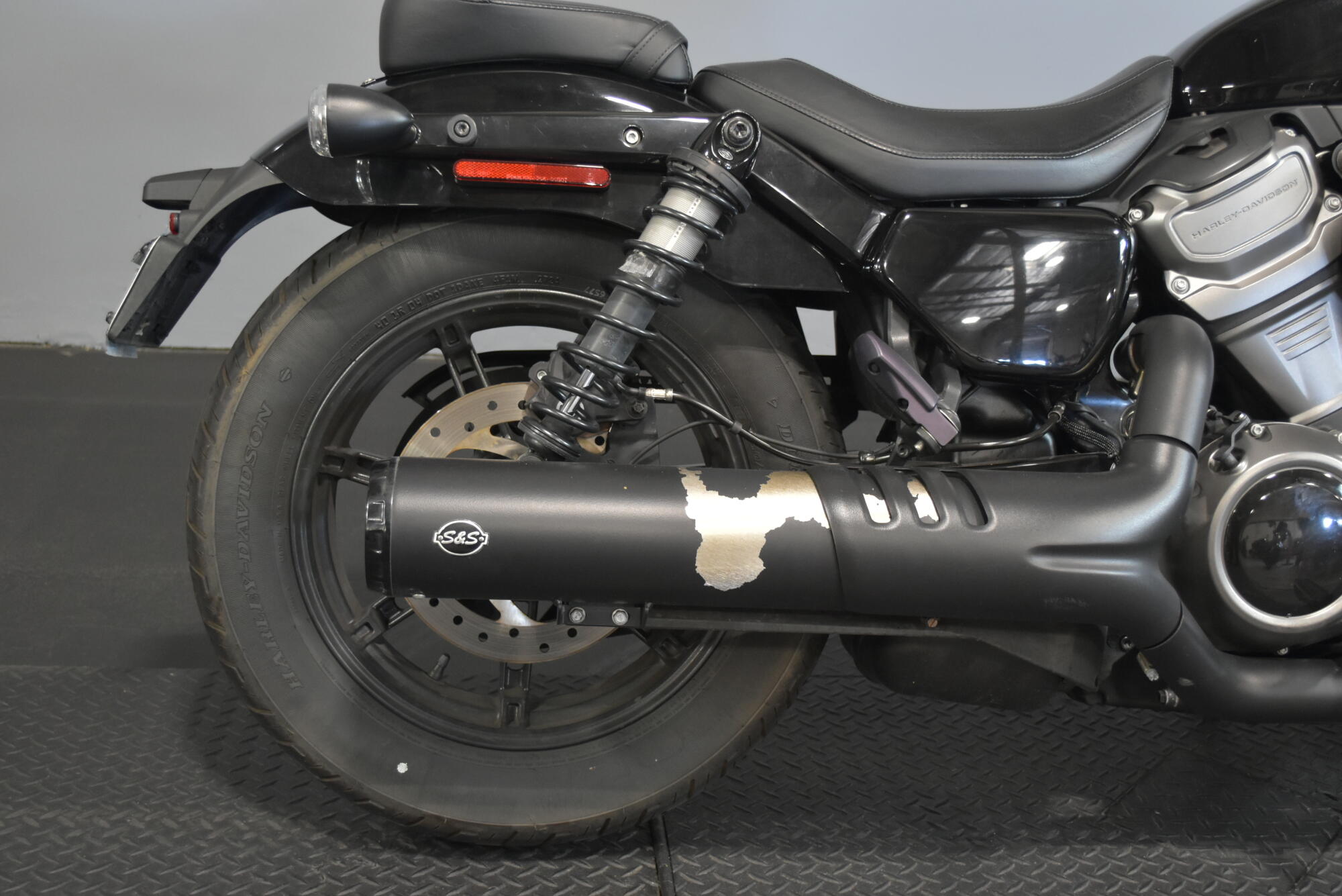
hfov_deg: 46.4
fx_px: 1566
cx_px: 671
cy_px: 448
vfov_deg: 31.9
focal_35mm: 42
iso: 1600
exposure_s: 1/25
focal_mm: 28
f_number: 4.5
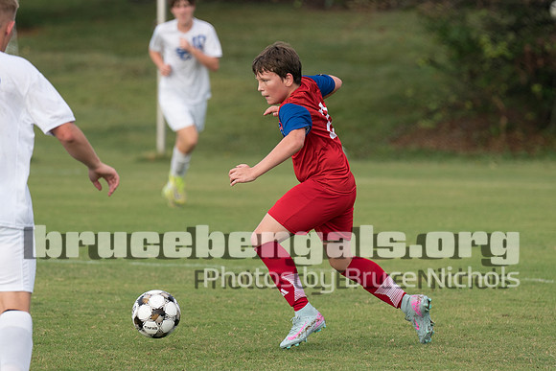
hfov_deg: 5.7
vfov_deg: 3.8
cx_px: 334
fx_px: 5577
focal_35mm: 361
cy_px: 164
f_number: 2.8
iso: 250
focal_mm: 175
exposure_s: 1/1250
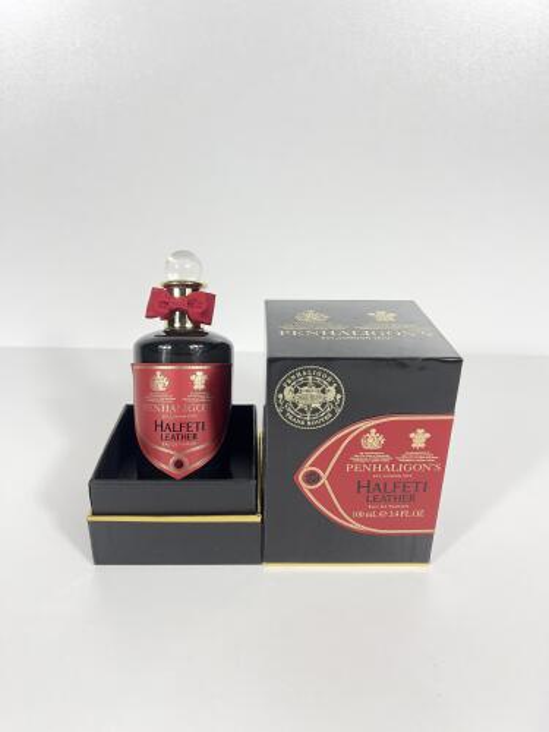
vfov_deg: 67.3
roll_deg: -0.6
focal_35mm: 26
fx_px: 550
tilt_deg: -22.9
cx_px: 274
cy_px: 366
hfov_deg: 53.1
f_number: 1.5
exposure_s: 1/100
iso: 40
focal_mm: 5.7
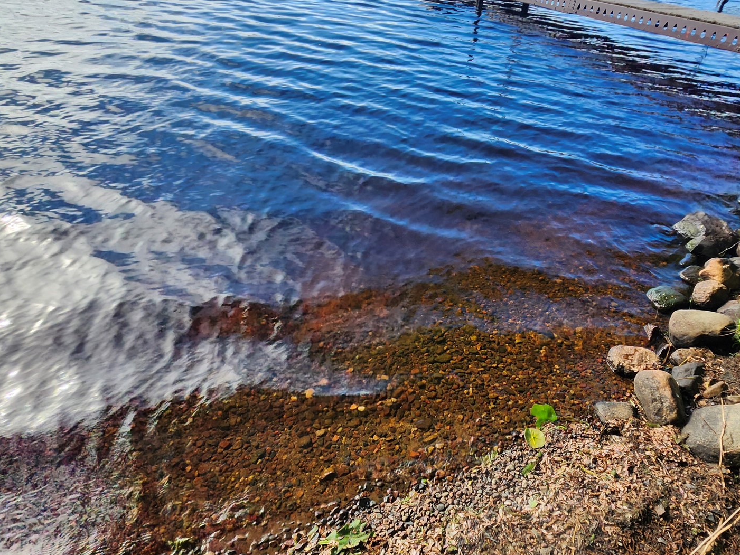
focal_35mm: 19
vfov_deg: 68.7
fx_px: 406
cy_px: 287
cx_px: 428
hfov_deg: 84.0
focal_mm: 1.74
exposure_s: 1/391
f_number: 2.2
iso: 40
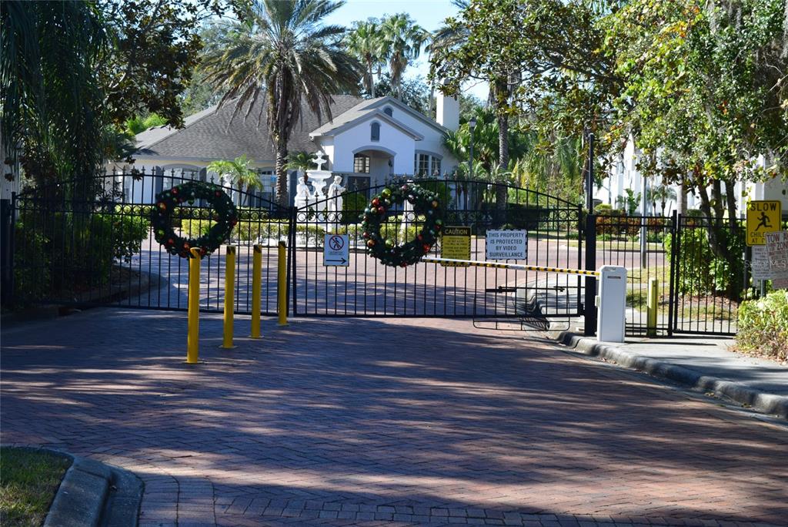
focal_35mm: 68
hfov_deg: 29.8
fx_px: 1478
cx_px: 394
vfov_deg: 20.2
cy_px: 264
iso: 400
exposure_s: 1/320
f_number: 11
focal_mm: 45
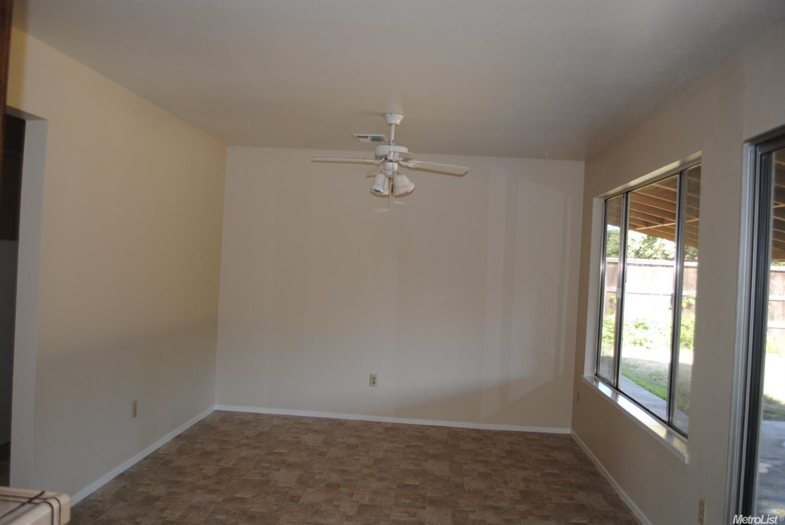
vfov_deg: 43.7
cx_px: 392
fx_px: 655
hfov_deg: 61.9
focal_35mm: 30
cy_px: 262
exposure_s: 1/60
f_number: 3.8
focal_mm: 20
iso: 200
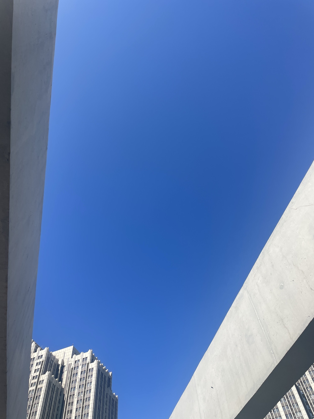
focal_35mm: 26
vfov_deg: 67.3
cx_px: 157
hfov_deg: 53.1
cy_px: 210
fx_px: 314
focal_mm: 4.2
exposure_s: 1/3509
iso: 32
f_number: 1.6
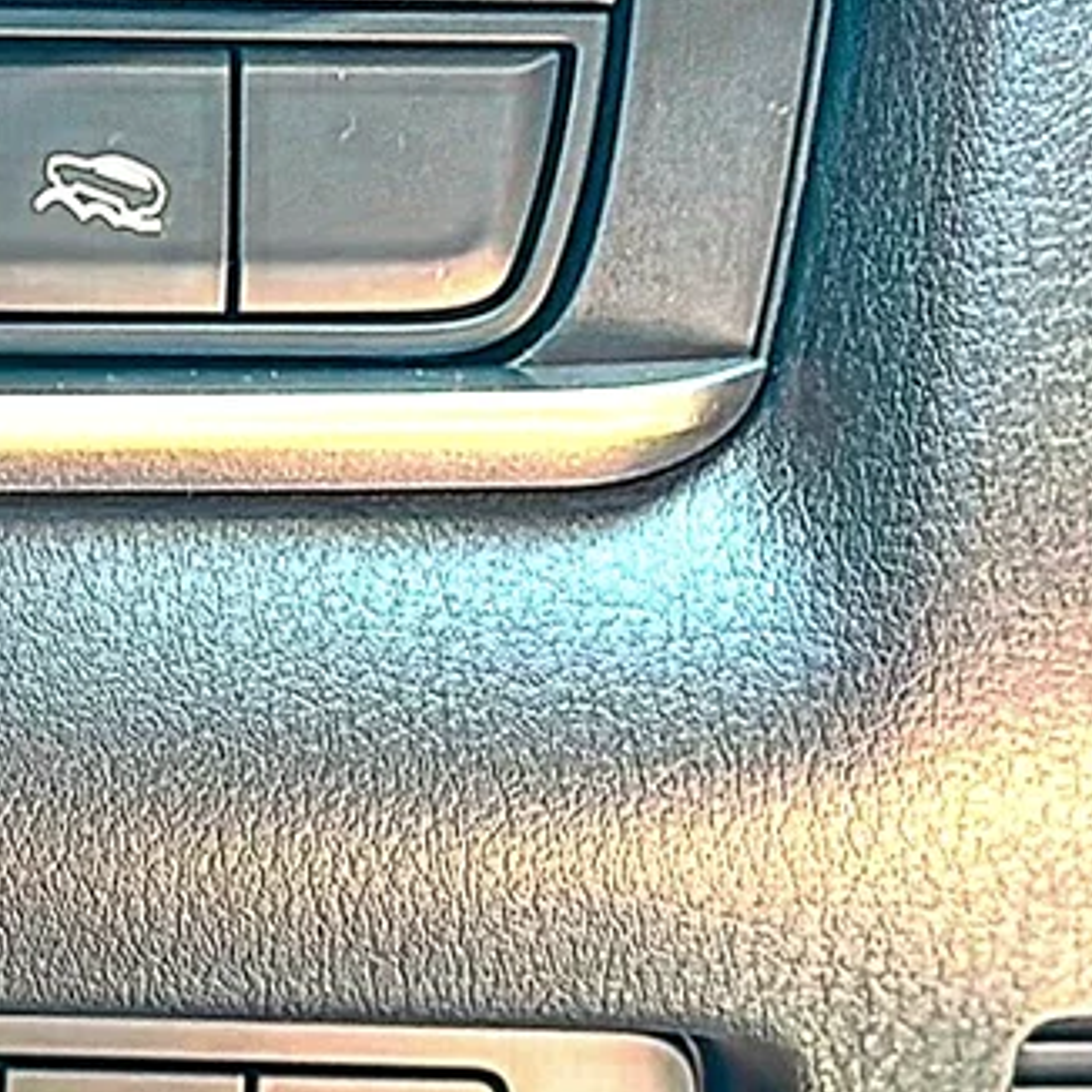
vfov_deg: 19.1
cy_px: 631
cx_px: -64
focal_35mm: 91
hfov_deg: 18.5
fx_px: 3248
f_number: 1.78
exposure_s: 1/77
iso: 250
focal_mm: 6.86
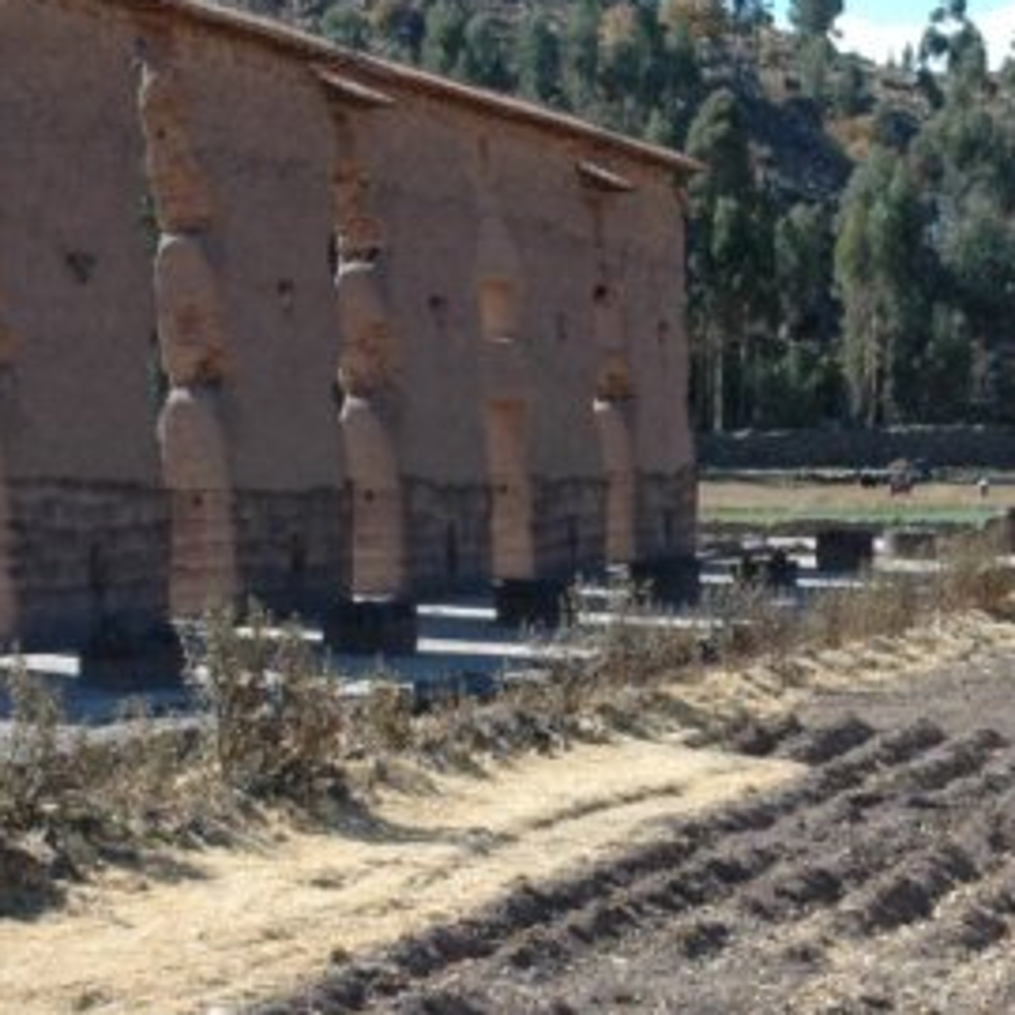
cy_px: 639
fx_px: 2824
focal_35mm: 85
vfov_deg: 20.3
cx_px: 840
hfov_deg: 20.1
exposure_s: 1/60
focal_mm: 25
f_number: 14
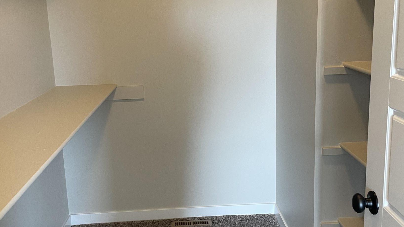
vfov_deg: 29.7
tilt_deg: -12.5
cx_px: 213
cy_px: 110
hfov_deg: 50.5
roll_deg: +2.3
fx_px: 428
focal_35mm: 40
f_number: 1.6
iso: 125
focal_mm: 4.2
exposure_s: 1/60
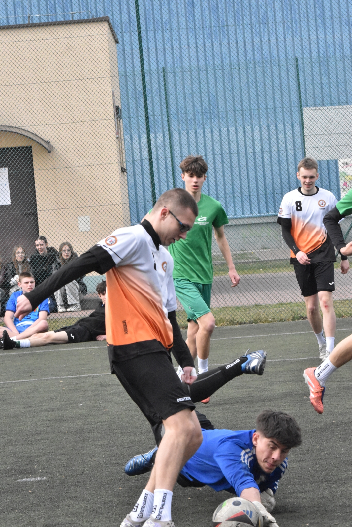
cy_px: 264
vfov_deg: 12.2
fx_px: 2463
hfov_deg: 8.2
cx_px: 176
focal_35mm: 168
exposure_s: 1/2500
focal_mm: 112
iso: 5000
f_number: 13
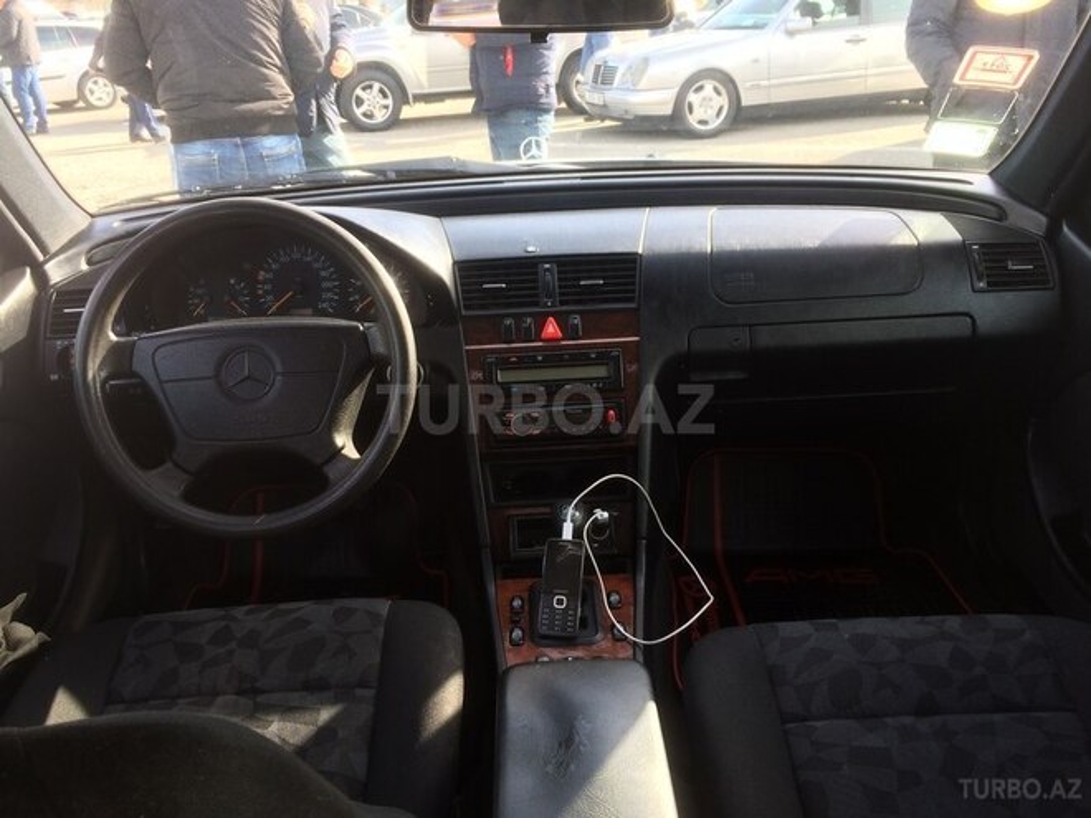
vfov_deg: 48.2
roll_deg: +2.4
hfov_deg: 61.7
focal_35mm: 29
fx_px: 914
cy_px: 409
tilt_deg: -21.9
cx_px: 546
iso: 32
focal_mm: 4.15
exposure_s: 1/112
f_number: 2.2
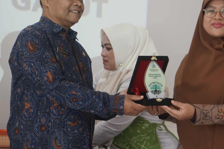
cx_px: 167
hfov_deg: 10.6
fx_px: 1201
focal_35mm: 193
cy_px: 49
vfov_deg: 7.1
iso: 250
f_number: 5
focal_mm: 78
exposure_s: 1/50
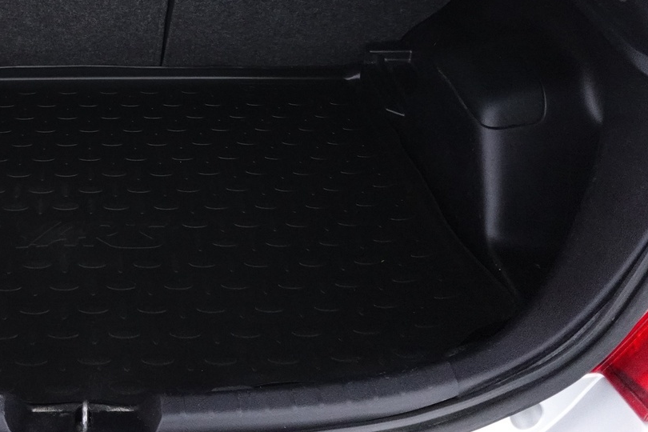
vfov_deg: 31.1
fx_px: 720
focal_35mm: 40
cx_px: 81
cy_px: 5
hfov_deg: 44.6
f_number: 2
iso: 2000
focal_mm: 7.6
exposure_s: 1/80
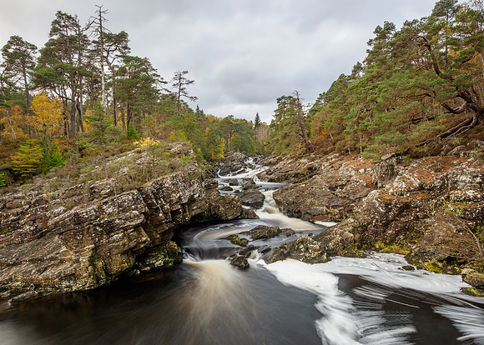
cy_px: 181
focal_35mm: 24
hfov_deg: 71.6
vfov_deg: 54.5
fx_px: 335
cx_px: 242
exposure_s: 8
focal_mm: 12
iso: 200
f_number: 7.1
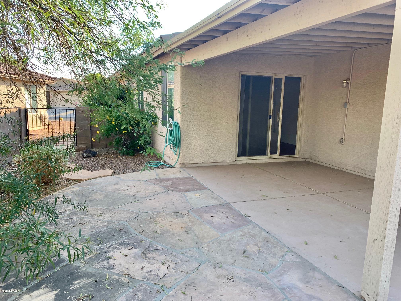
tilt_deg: -10.0
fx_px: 301
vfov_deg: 53.1
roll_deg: -0.1
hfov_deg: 67.3
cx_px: 200
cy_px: 150
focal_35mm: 26
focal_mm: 4.25
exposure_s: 1/144
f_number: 1.8
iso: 25
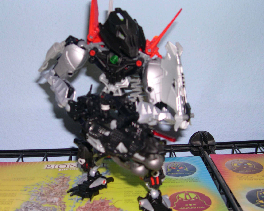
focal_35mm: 51
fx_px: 399
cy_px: 105
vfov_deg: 29.7
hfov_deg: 36.4
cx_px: 94
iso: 100
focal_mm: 8
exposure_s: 1/60
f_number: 2.8
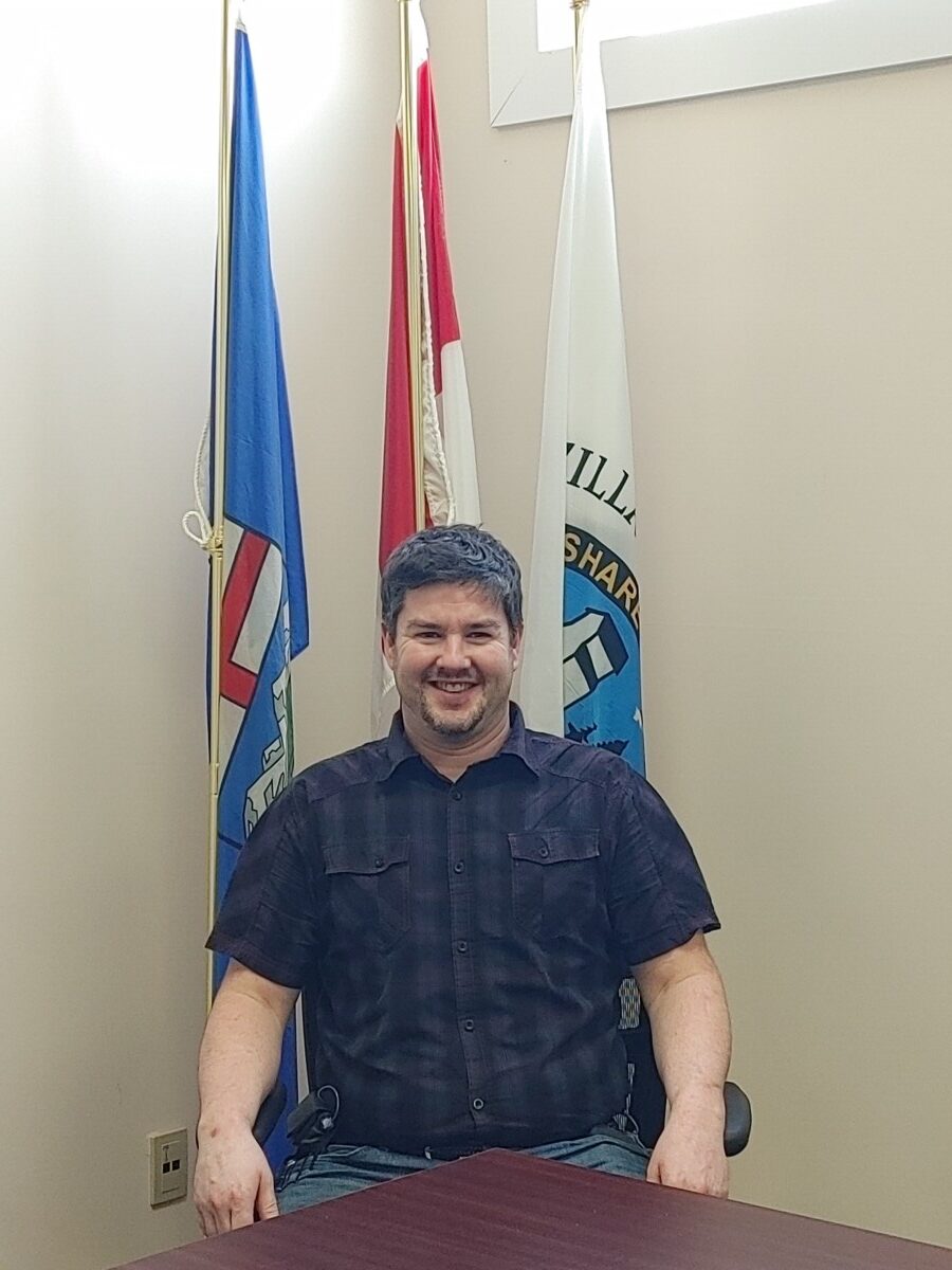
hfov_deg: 23.7
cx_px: 476
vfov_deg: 31.2
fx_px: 2273
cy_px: 635
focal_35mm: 62
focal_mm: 4.81
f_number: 1.8
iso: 200
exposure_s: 1/120
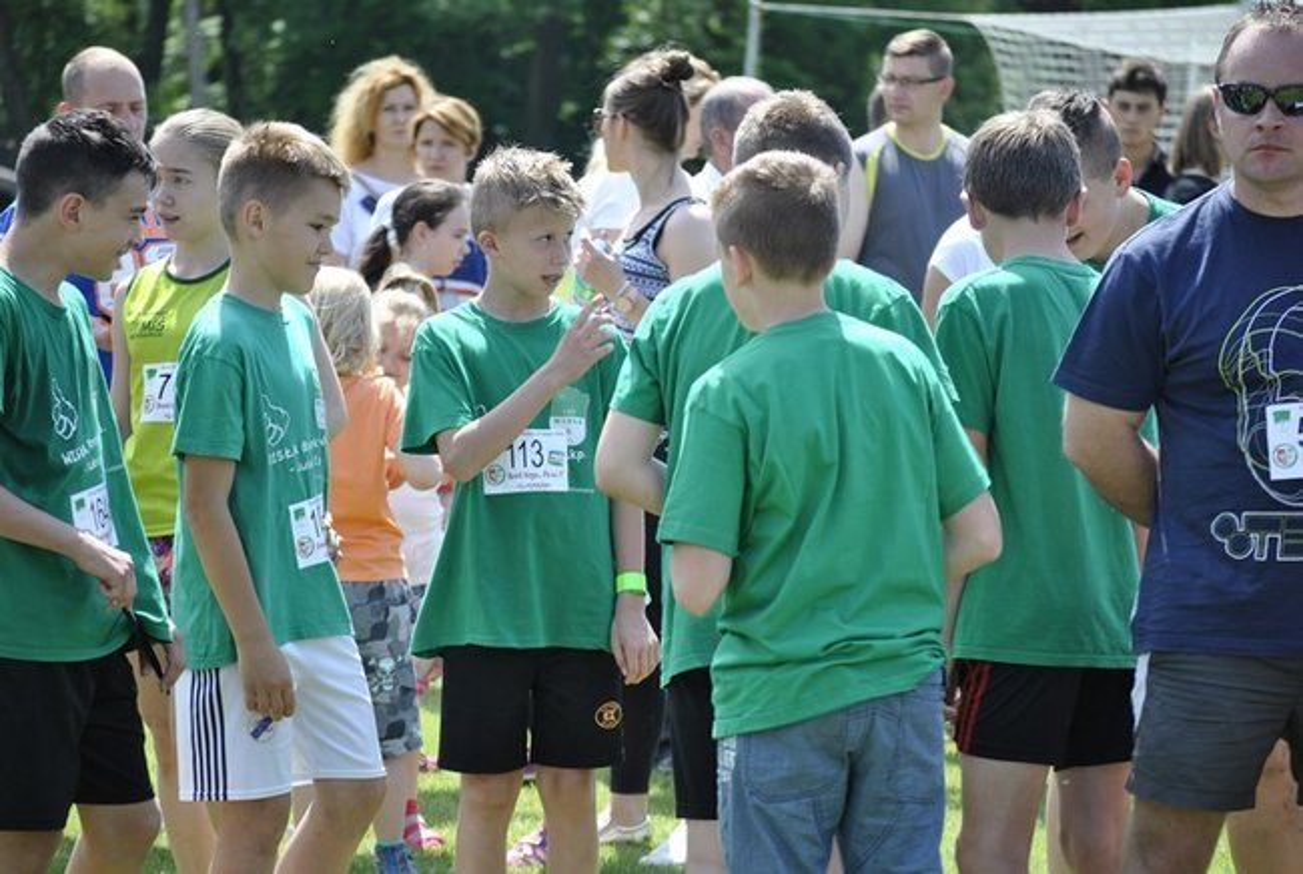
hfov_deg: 13.9
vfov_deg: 9.4
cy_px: 437
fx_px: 5330
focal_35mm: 147
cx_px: 652
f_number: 4.5
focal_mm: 98
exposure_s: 1/500
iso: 250
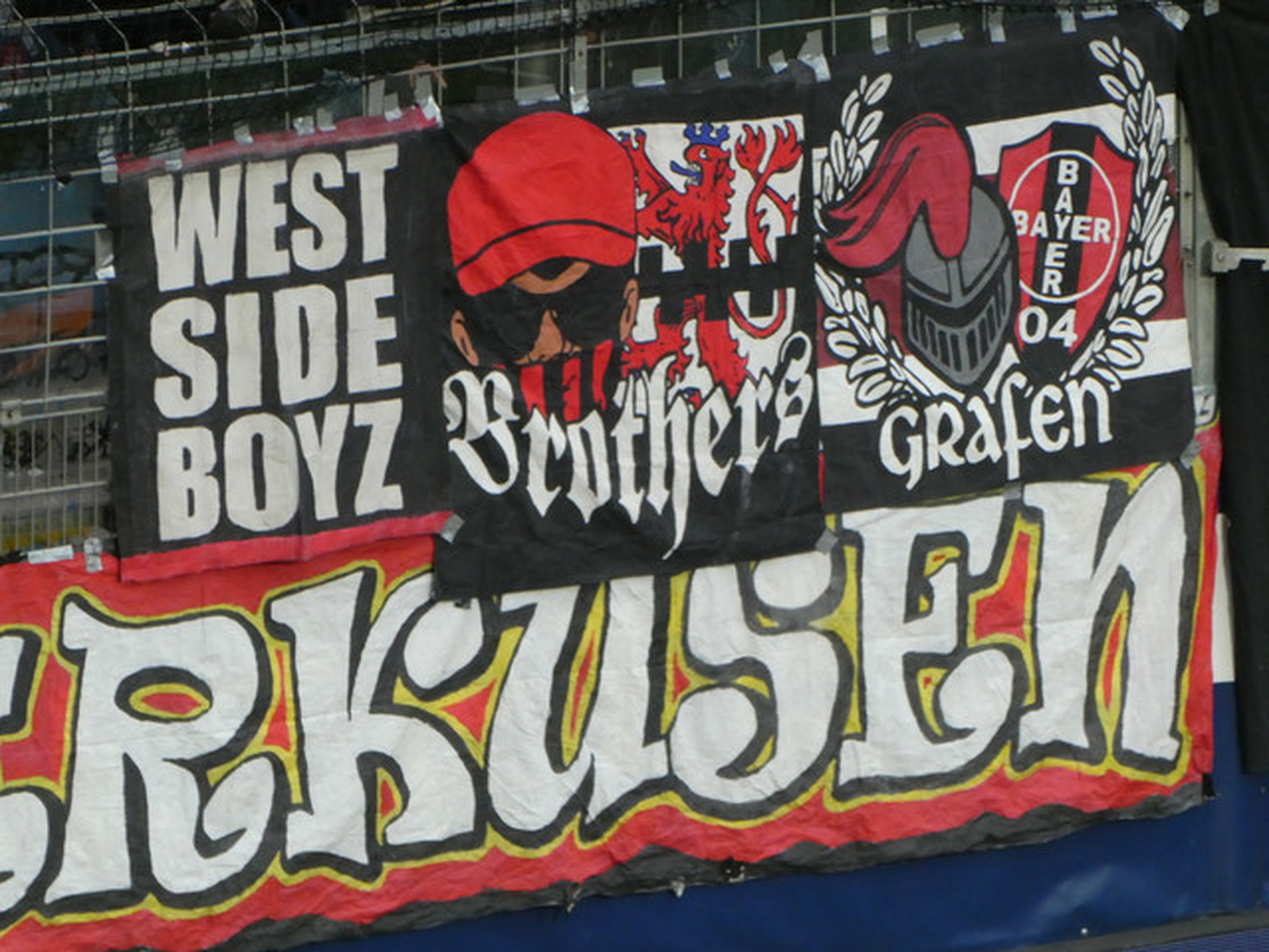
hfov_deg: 3.3
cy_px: 476
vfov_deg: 2.5
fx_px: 21996
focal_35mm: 600
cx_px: 634
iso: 640
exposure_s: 1/125
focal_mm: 107.5
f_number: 6.1
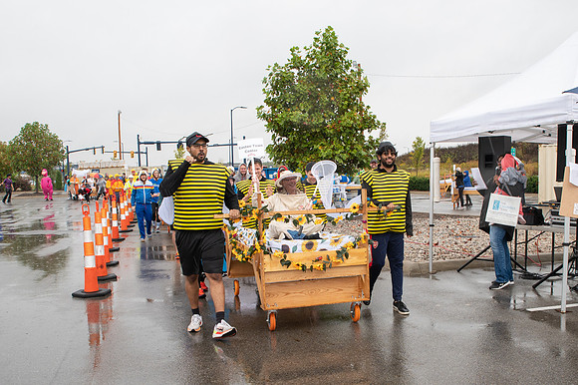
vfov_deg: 36.3
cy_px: 234
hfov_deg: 52.5
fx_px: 584
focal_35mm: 36
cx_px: 325
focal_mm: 24
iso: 400
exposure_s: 1/200
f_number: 7.1
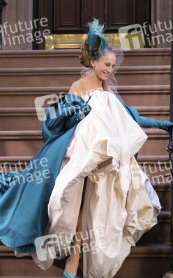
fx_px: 619
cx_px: 91
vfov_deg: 25.2
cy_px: 139
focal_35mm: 82
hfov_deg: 15.9
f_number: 5
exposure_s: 1/640
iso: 2000
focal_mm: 80
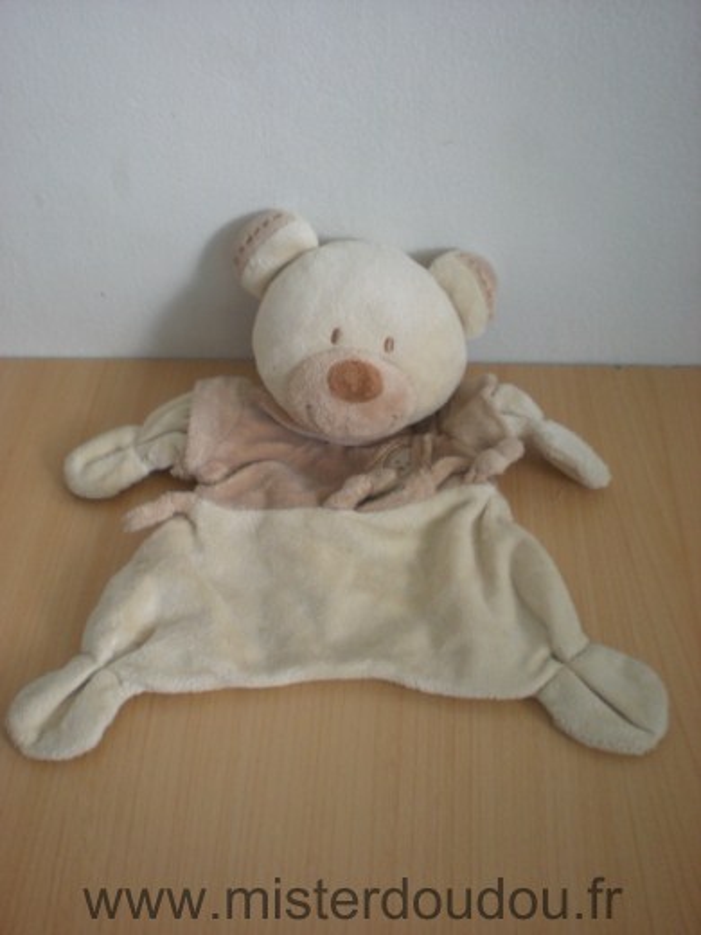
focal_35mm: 38
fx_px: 1026
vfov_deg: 49.0
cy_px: 468
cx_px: 350
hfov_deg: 37.7
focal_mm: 6.3
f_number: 3.1
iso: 200
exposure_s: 1/46.2
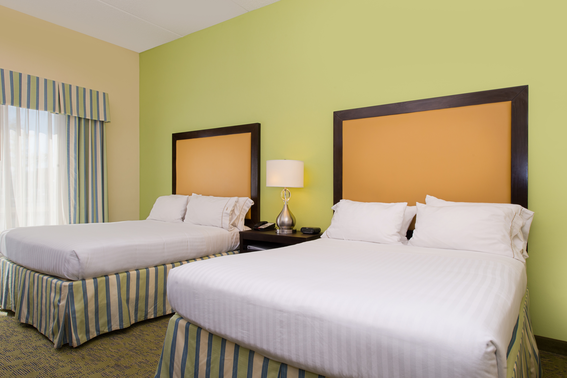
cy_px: 189
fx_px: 362
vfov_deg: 55.1
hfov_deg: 76.1
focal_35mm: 23
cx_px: 284
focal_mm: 23
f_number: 13
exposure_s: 1/30
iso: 400
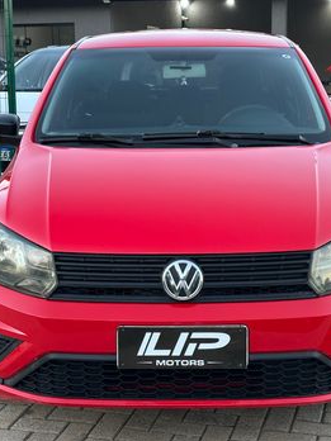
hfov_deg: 22.6
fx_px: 829
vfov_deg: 29.8
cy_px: 223
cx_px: 179
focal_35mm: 65
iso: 80
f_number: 1.78
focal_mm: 6.86
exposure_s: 1/91
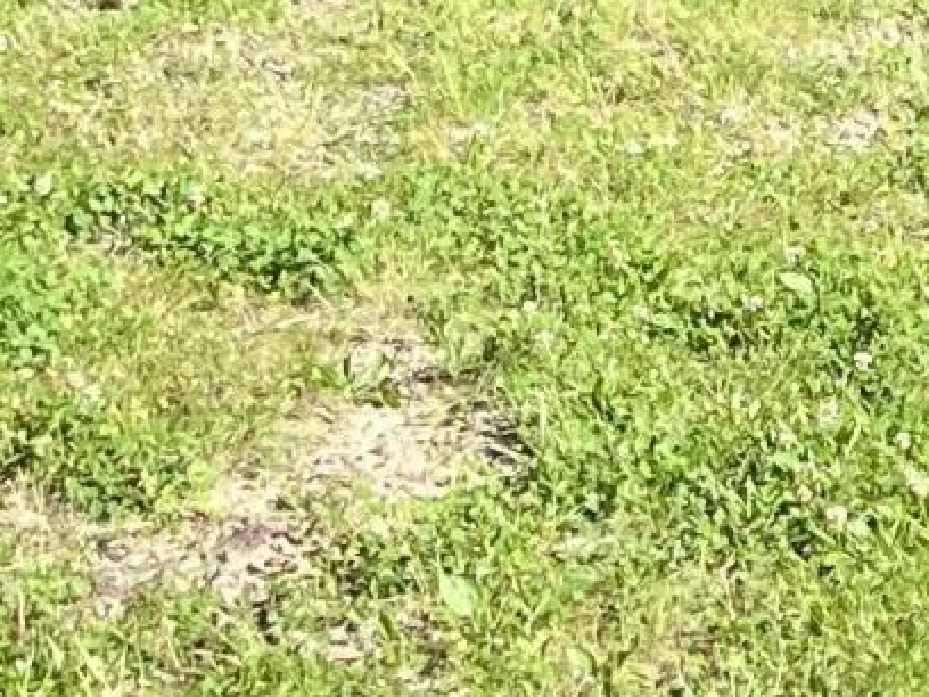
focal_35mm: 191
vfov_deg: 7.1
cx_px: 1919
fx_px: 5126
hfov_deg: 9.6
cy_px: -1228
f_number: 1.6
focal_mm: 5.1
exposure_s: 1/718
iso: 50
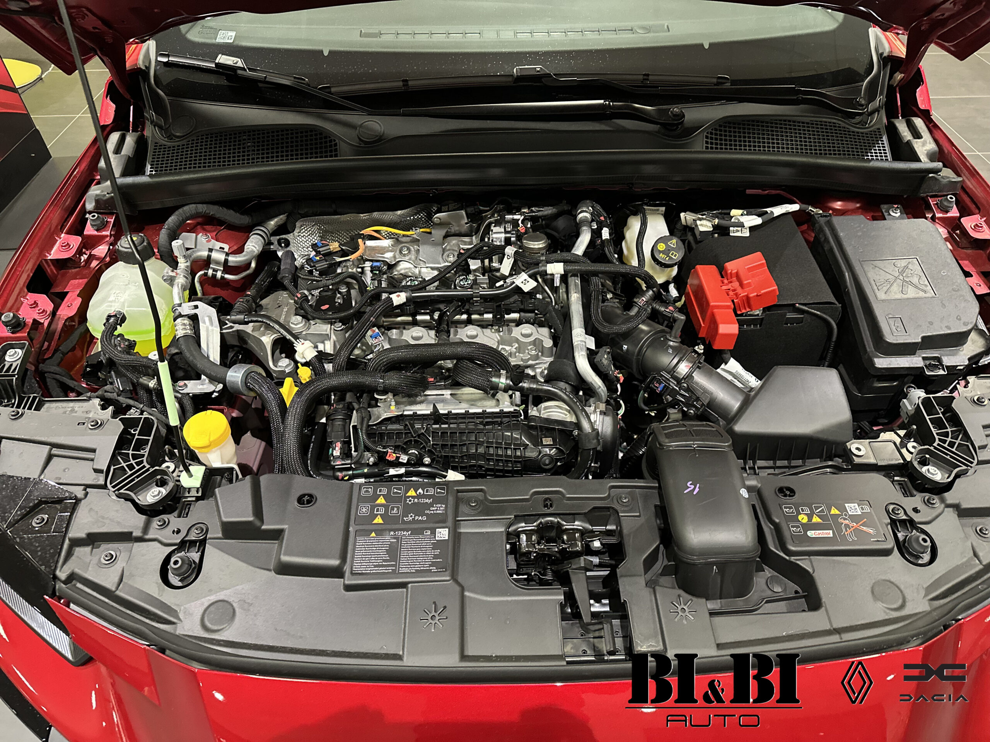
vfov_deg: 56.8
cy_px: 371
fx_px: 686
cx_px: 495
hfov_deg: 71.6
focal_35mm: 24
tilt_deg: -42.5
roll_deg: +2.0
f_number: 1.78
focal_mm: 6.86
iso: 800
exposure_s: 1/60
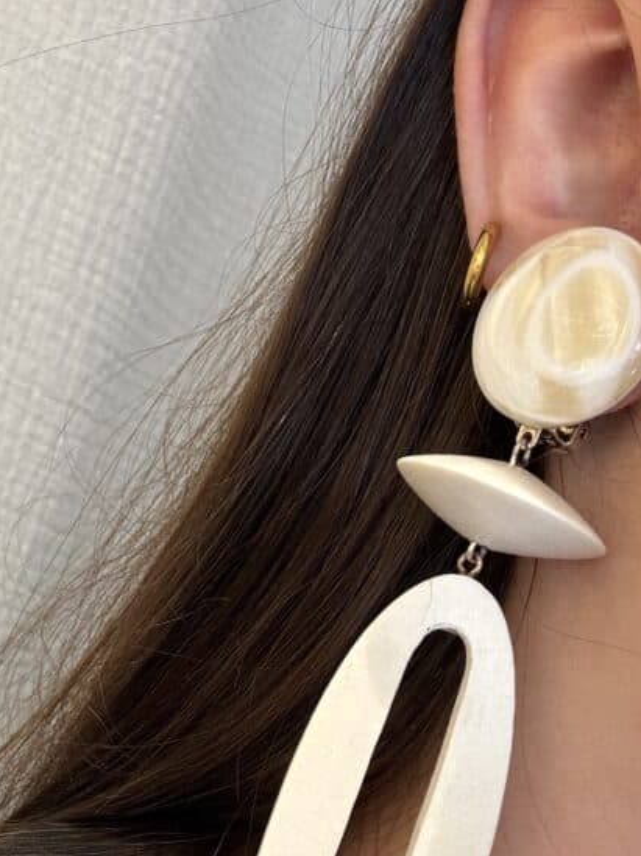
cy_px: 596
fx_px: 1384
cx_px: 193
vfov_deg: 33.9
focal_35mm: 56
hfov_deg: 25.9
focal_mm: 2.69
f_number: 1.9
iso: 64
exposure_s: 1/50
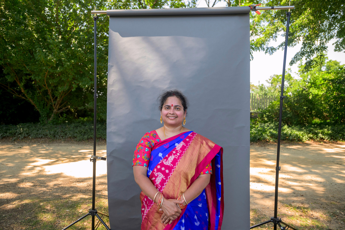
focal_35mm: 26
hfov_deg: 69.4
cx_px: 172
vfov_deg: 49.5
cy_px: 115
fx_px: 249
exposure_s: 1/500
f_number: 5.6
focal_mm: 26
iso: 640
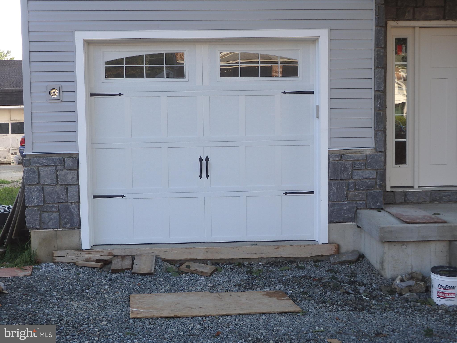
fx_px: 713
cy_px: 172
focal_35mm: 54
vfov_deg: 27.0
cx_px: 228
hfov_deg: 35.5
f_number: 4.1
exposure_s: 1/160
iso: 125
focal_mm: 9.8
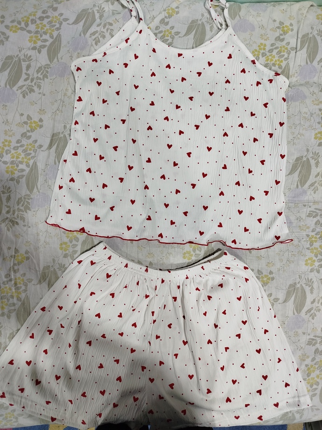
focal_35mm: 24
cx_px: 161
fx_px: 298
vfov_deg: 71.6
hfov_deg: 56.8
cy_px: 215
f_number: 1.7
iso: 320
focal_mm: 5.31
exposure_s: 1/33
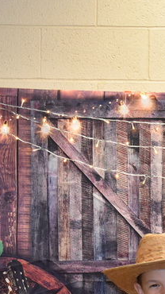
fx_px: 1152
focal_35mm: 148
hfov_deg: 8.1
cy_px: 223
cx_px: 186
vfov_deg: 14.5
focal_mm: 34
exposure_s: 1/125
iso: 1250
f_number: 4.5
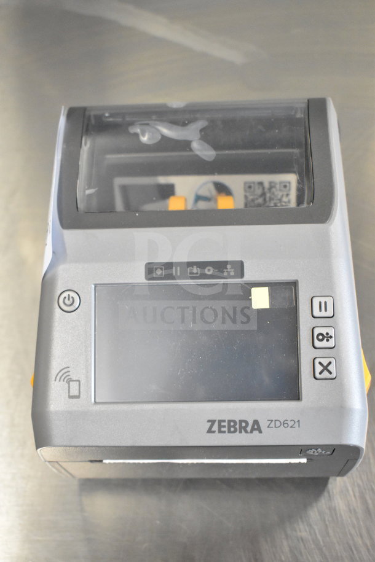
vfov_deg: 42.3
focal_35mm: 46
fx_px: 727
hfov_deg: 28.9
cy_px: 281
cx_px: 188
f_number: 5.6
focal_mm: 31
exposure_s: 1/125
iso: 6400
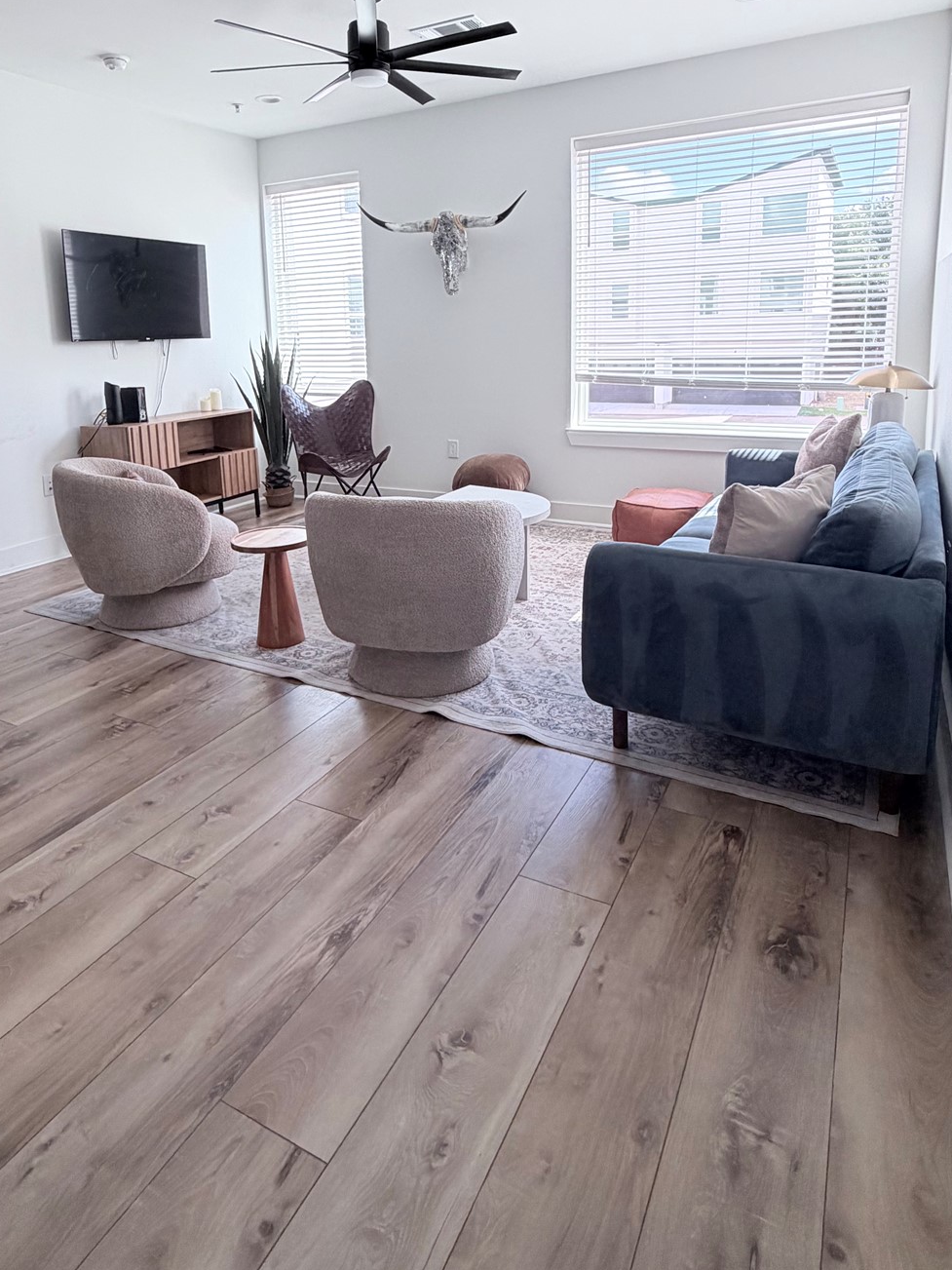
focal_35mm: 22
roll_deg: +2.0
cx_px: 429
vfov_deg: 74.8
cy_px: 462
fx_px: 807
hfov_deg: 60.9
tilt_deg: -7.9
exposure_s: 1/121
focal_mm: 2.22
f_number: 2.2
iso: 64
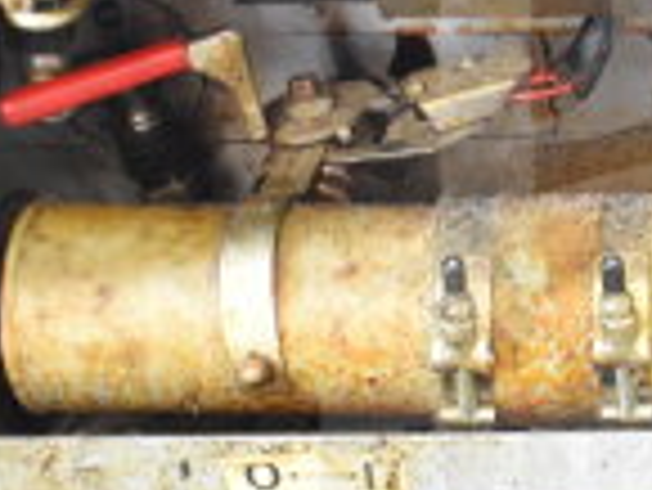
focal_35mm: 109
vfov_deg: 13.6
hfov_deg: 17.1
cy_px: 241
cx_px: 823
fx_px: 2055
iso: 2500
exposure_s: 1/30
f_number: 3.5
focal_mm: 18
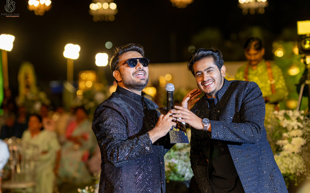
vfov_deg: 13.1
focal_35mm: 100
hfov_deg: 20.8
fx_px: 845
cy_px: 108
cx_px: 156
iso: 640
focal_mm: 85
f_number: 2
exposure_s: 1/320
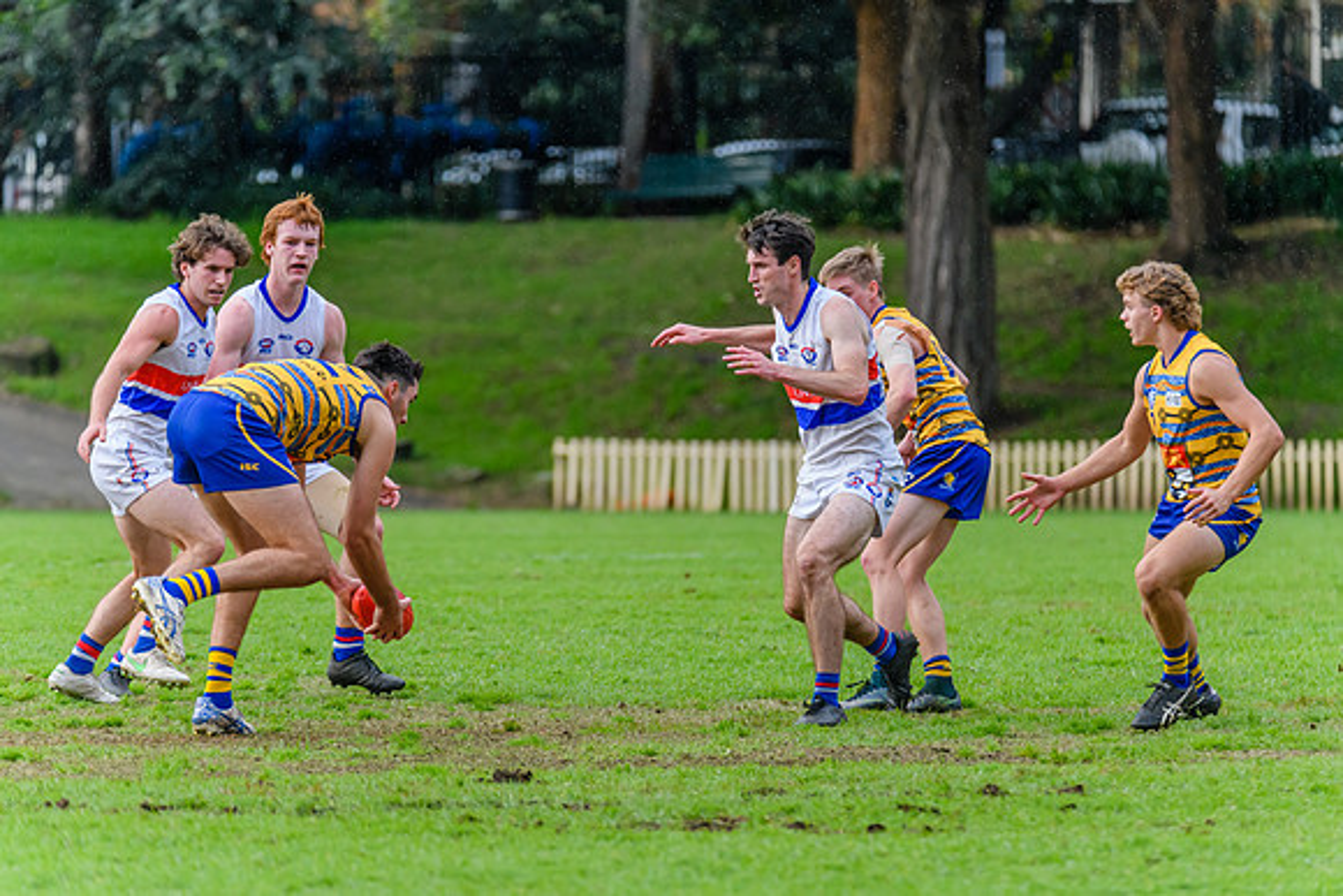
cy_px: 441
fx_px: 13854
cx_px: 679
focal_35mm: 371
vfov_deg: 3.7
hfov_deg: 5.5
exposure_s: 1/1600
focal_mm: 350
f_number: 6
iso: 2000
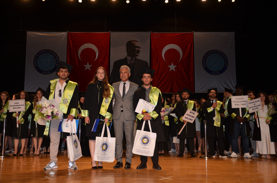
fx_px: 288
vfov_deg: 35.3
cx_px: 138
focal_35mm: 38
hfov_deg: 51.4
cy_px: 92
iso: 100
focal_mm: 25
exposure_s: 1/60
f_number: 4
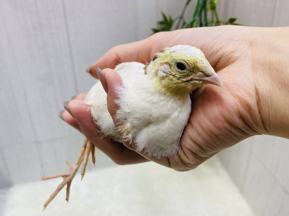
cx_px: 144
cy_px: 108
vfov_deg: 54.9
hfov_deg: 69.4
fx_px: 209
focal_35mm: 25
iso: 64
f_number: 1.8
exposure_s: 1/100
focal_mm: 4.25
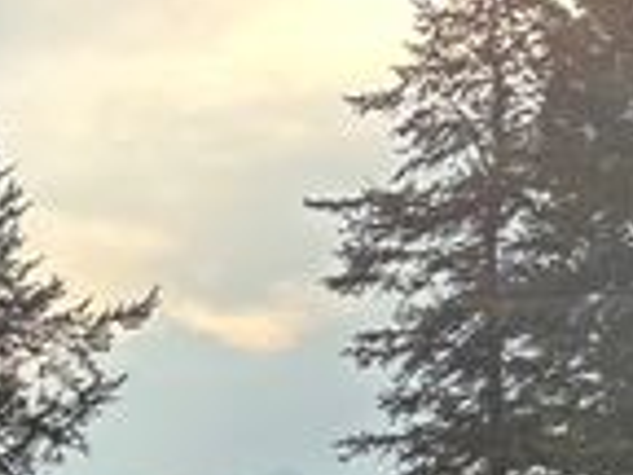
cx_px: -629
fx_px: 1975
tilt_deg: +1.0
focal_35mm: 108
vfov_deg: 12.7
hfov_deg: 14.9
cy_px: 814
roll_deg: +1.1
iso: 50
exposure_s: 1/2695
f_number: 1.5
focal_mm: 5.7
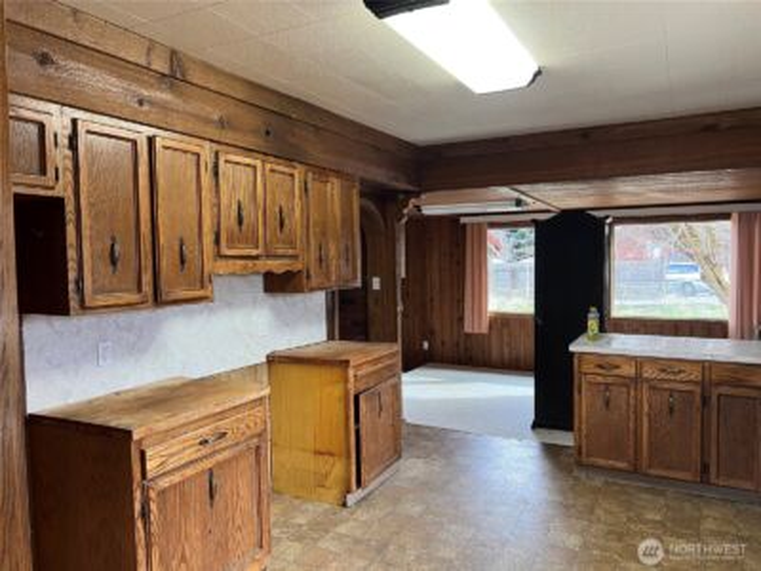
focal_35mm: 26
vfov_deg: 53.1
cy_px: 286
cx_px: 380
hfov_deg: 67.3
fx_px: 572
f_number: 1.5
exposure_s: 1/68
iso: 100
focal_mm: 5.7
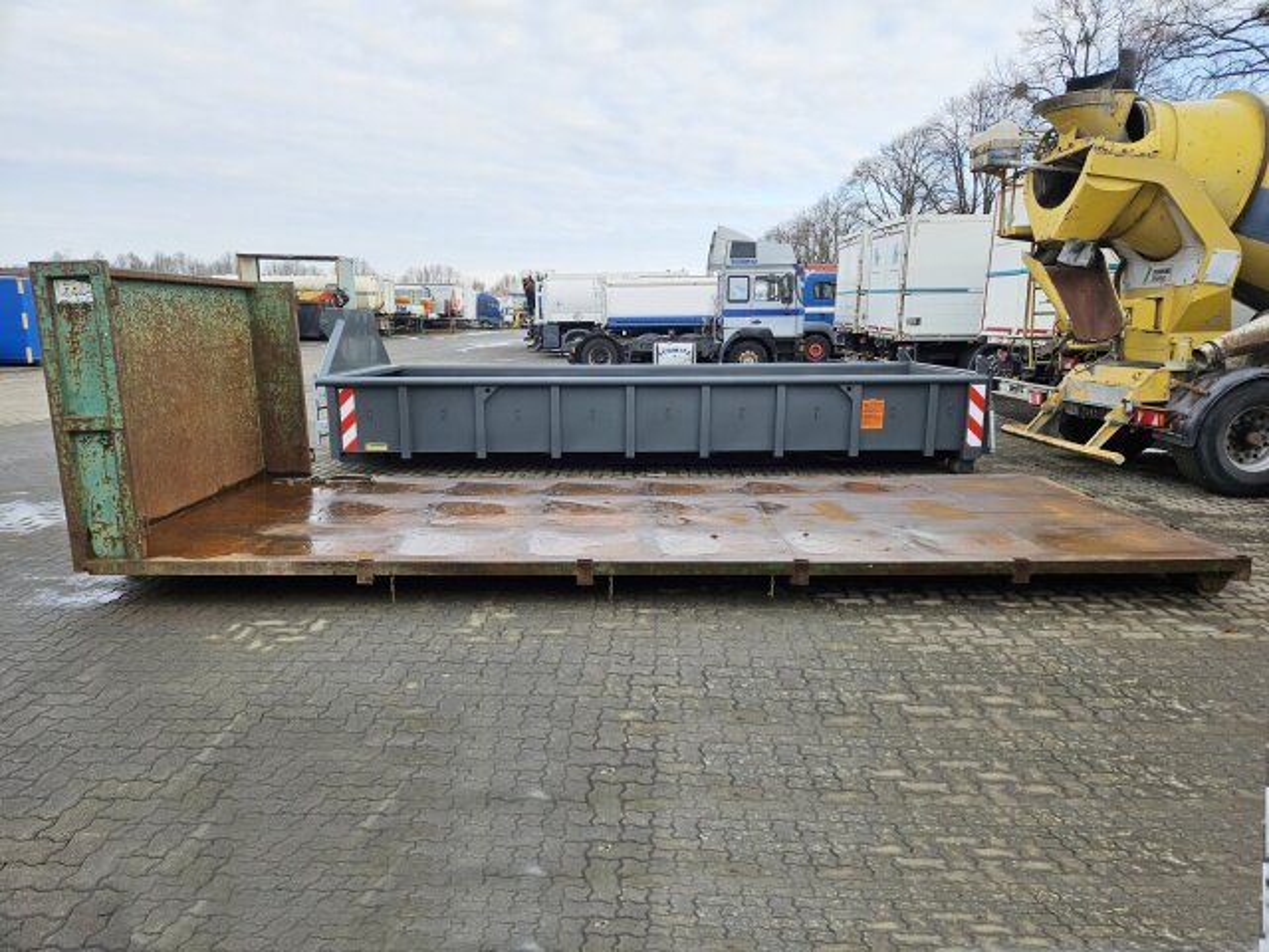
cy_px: 476
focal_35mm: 23
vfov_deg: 58.9
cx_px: 634
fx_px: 843
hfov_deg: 73.9
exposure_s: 1/356
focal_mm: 5.4
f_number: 1.8
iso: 25
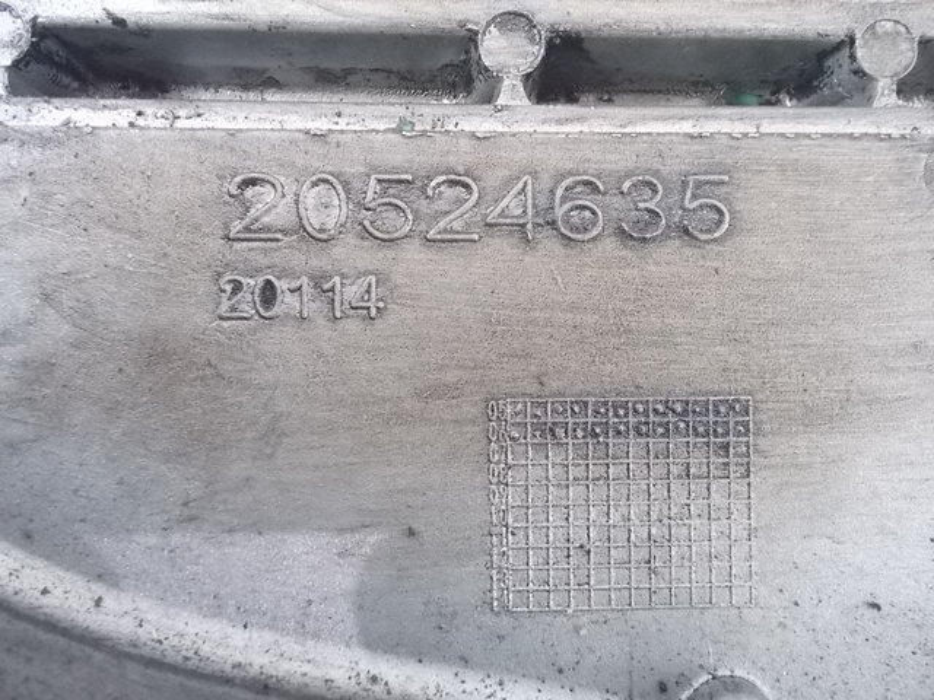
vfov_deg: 48.2
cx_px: 467
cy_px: 350
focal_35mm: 29
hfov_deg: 61.7
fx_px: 782
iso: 400
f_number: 3.3
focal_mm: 4.1
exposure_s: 1/25
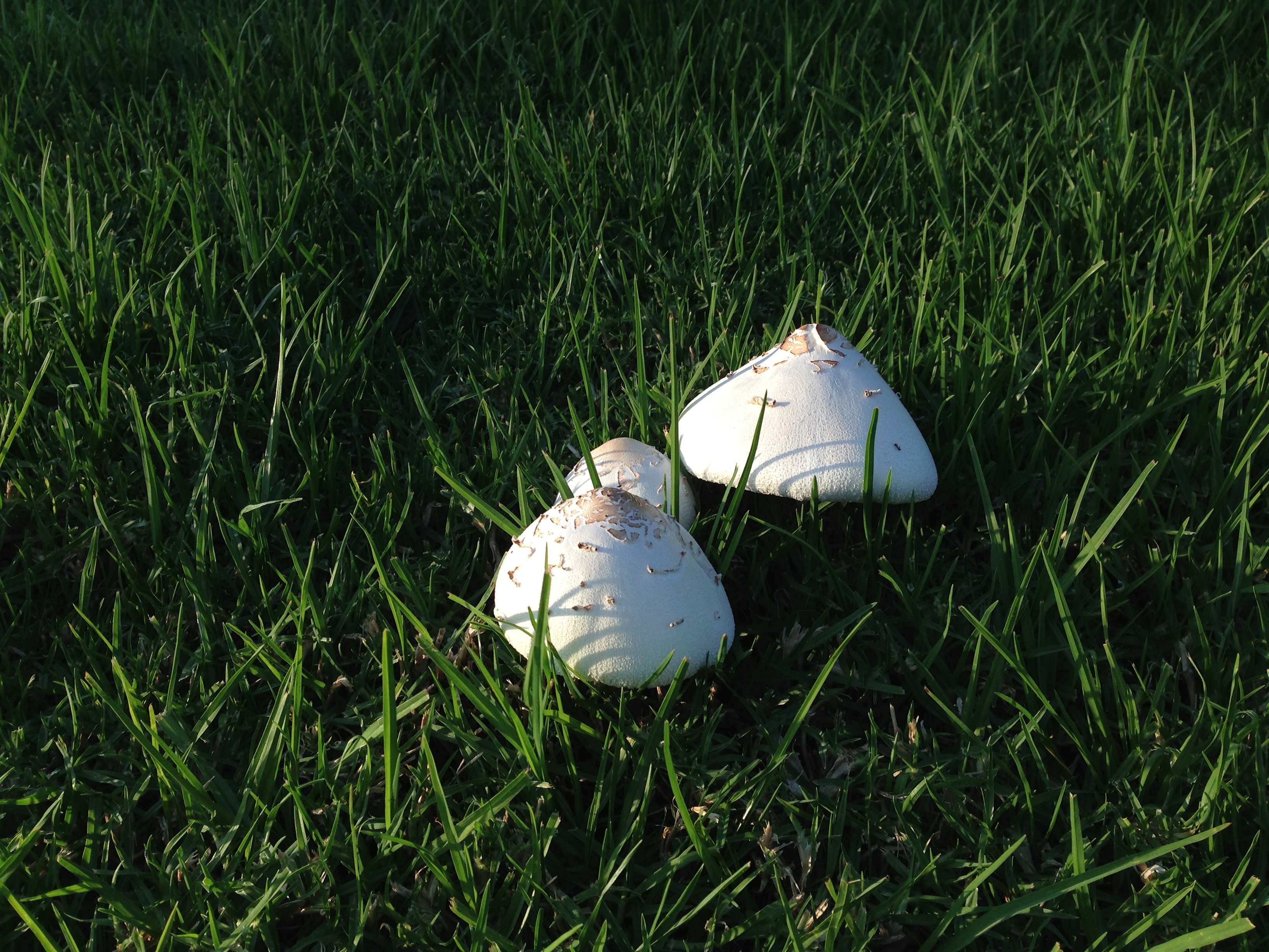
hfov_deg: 55.4
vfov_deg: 42.9
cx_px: 634
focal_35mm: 33
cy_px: 476
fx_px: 1210
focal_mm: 4.13
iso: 50
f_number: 2.4
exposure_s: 1/874
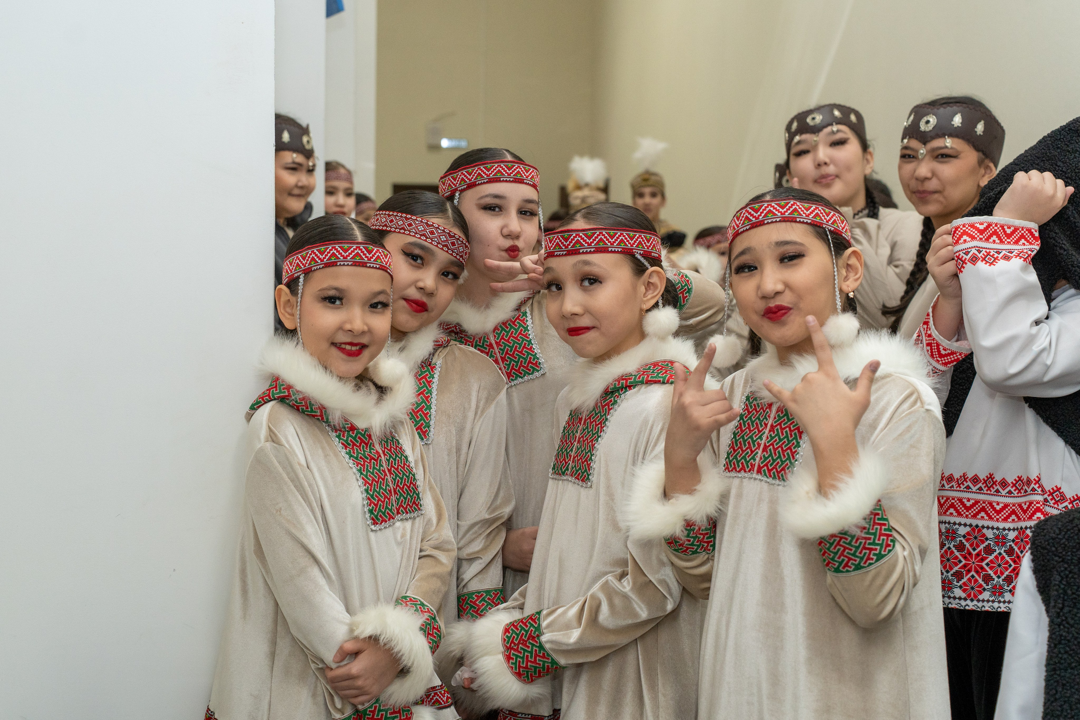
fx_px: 1524
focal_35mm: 51
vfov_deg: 26.6
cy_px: 368
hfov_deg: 39.0
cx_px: 494
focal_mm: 46
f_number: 4.5
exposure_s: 1/160
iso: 1250
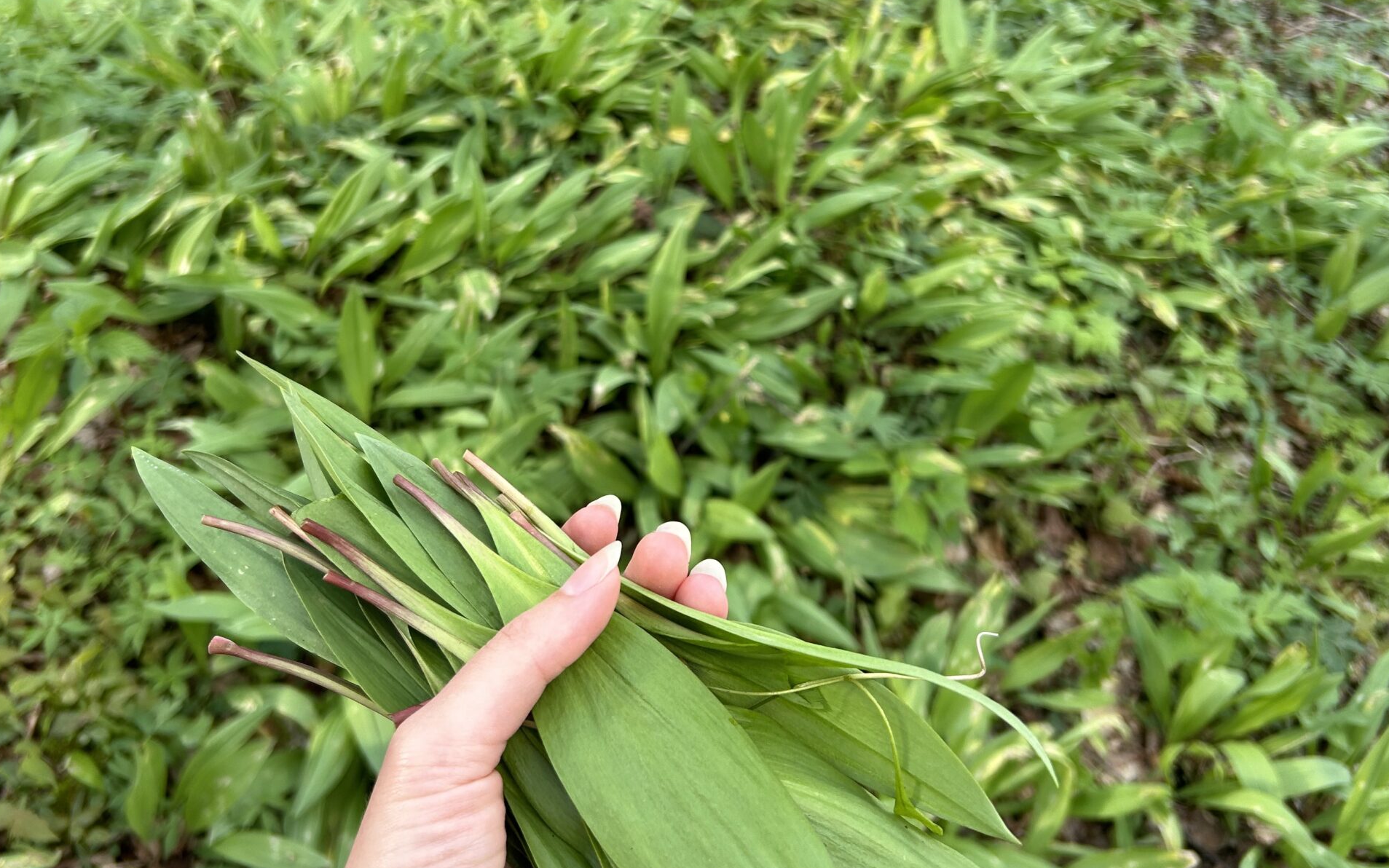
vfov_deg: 34.1
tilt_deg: -39.8
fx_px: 1401
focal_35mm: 37
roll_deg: +3.8
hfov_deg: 52.7
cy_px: 285
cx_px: 694
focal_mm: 5.7
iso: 32
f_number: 1.5
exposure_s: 1/121
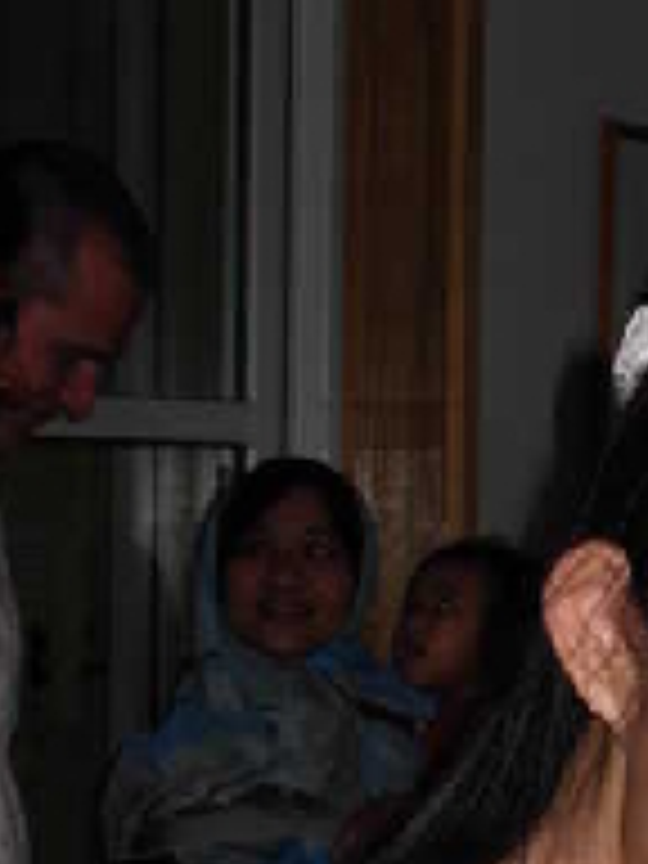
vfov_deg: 10.3
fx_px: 4742
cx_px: 774
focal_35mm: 190
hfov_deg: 7.7
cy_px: 864
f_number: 3.6
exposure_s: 1/33.9
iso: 84
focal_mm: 12.5
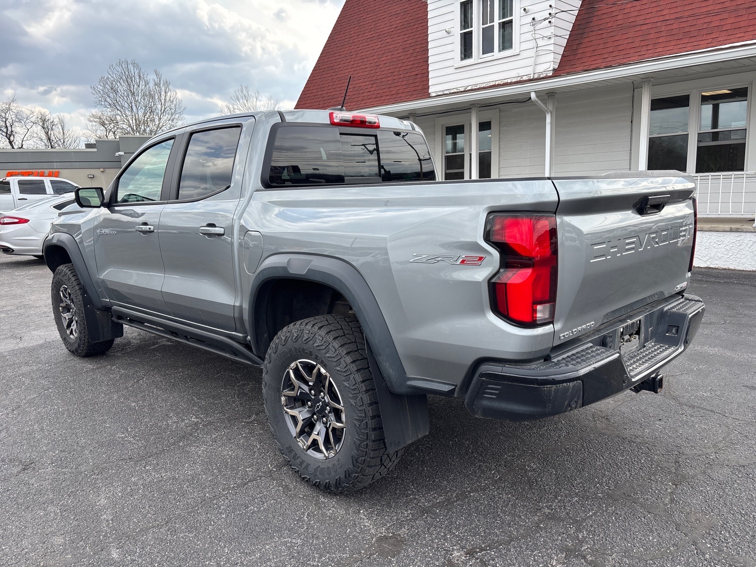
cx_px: 378
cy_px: 284
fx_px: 568
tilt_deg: -9.2
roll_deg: +2.1
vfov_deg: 53.1
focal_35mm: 26
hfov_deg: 67.3
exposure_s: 1/769
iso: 50
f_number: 1.6
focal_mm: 5.96
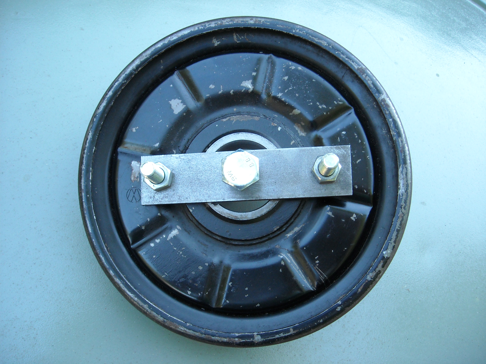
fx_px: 491
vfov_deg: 40.7
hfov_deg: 52.6
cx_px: 243
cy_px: 182
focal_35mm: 35
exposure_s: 1/60
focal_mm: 5.7
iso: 141
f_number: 2.8
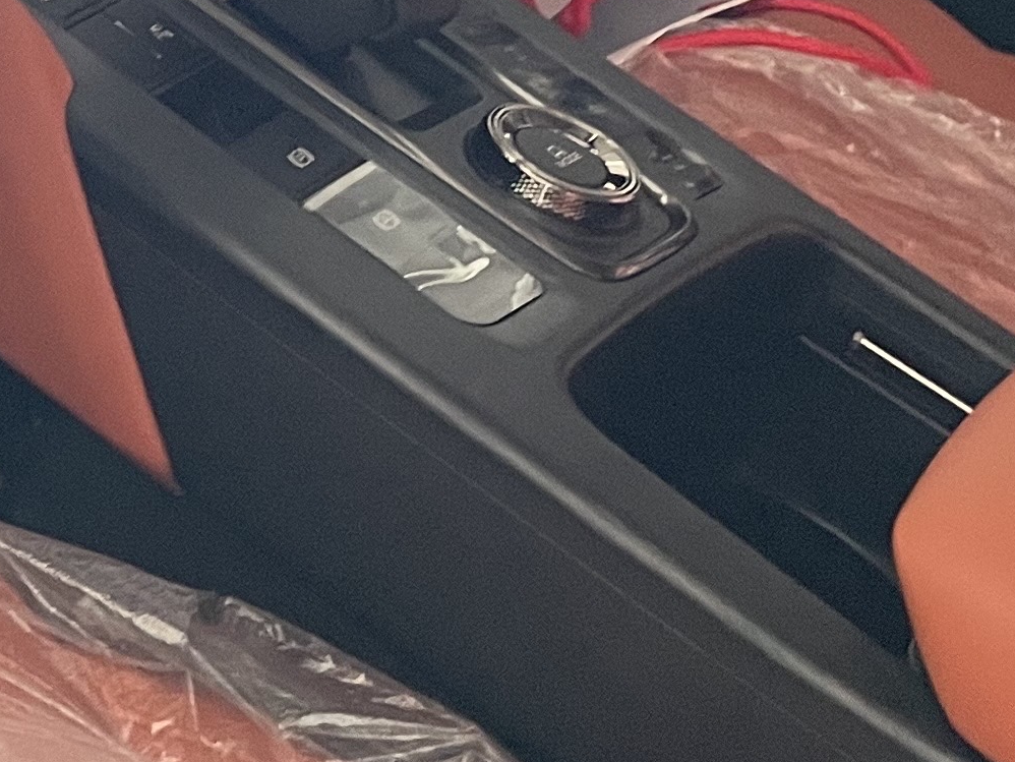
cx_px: -337
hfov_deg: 17.5
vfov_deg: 12.7
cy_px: -656
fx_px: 3080
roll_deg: -16.9
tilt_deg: -19.4
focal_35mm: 105
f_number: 1.6
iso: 125
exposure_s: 1/67
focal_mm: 4.2
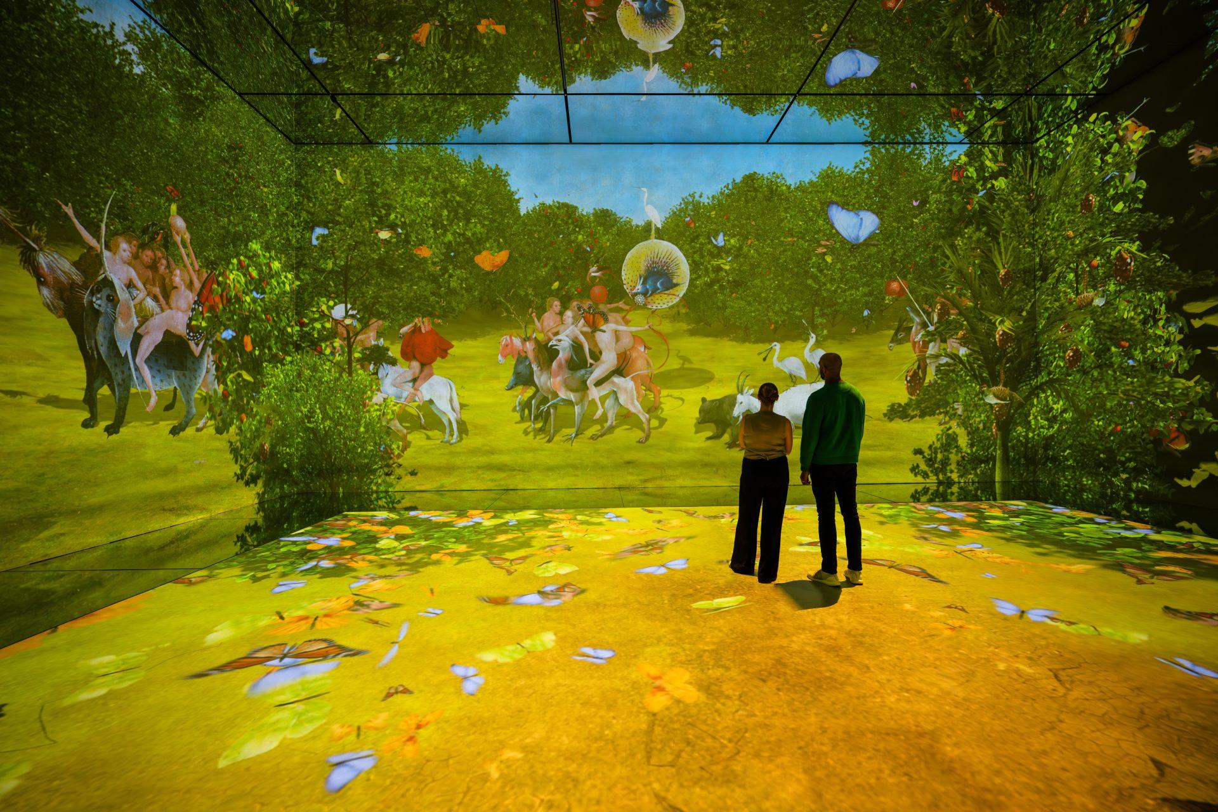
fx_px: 474
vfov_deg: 81.2
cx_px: 609
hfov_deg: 104.3
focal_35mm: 14
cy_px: 406
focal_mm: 14
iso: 640
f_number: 2.8
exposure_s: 1/50
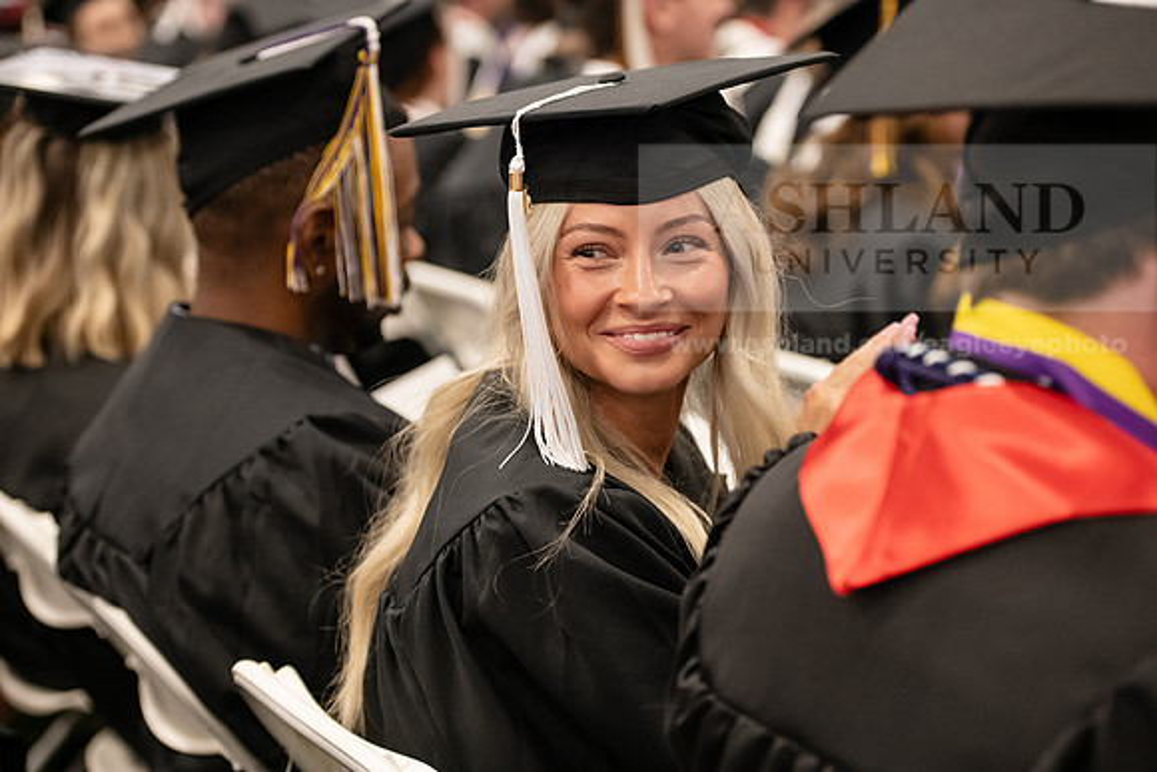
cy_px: 386
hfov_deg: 23.6
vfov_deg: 15.9
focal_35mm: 86
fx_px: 2764
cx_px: 578
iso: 3200
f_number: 3.2
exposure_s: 1/200
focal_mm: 86
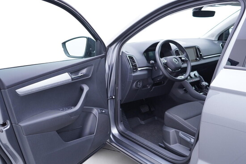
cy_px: 82
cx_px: 123
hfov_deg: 53.1
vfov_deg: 36.9
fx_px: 246
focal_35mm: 36
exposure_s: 1/40
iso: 200
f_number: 2.8
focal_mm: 24
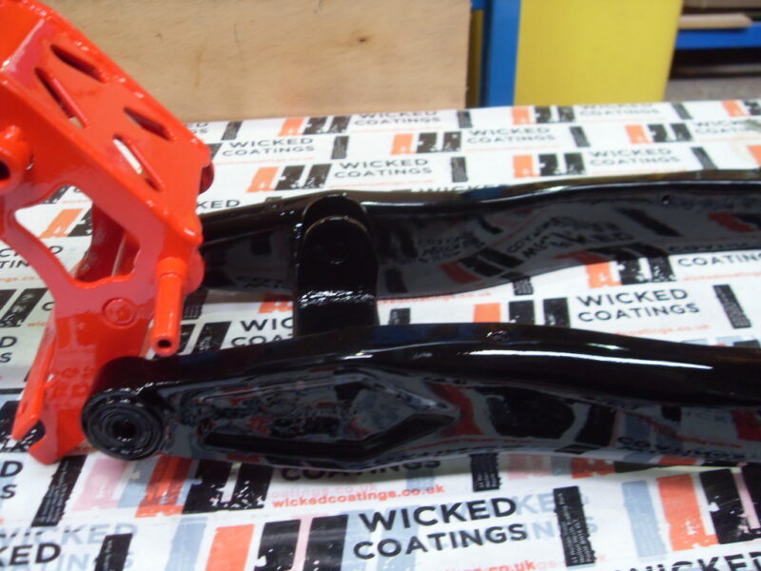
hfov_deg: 52.6
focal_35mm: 35
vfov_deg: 40.7
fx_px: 769
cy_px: 286
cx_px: 380
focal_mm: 6.3
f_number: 2.8
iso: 200
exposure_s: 1/30
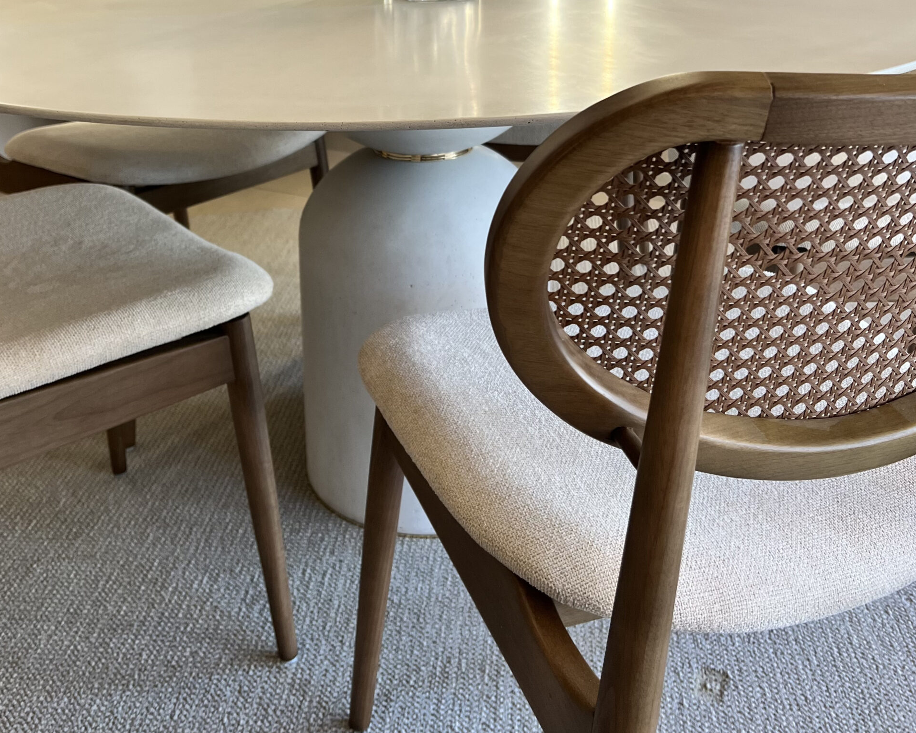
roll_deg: +0.5
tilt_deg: -16.7
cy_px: 163
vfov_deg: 41.7
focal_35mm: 34
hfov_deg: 52.8
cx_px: 458
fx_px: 922
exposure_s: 1/120
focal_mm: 5.7
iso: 125
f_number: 1.5
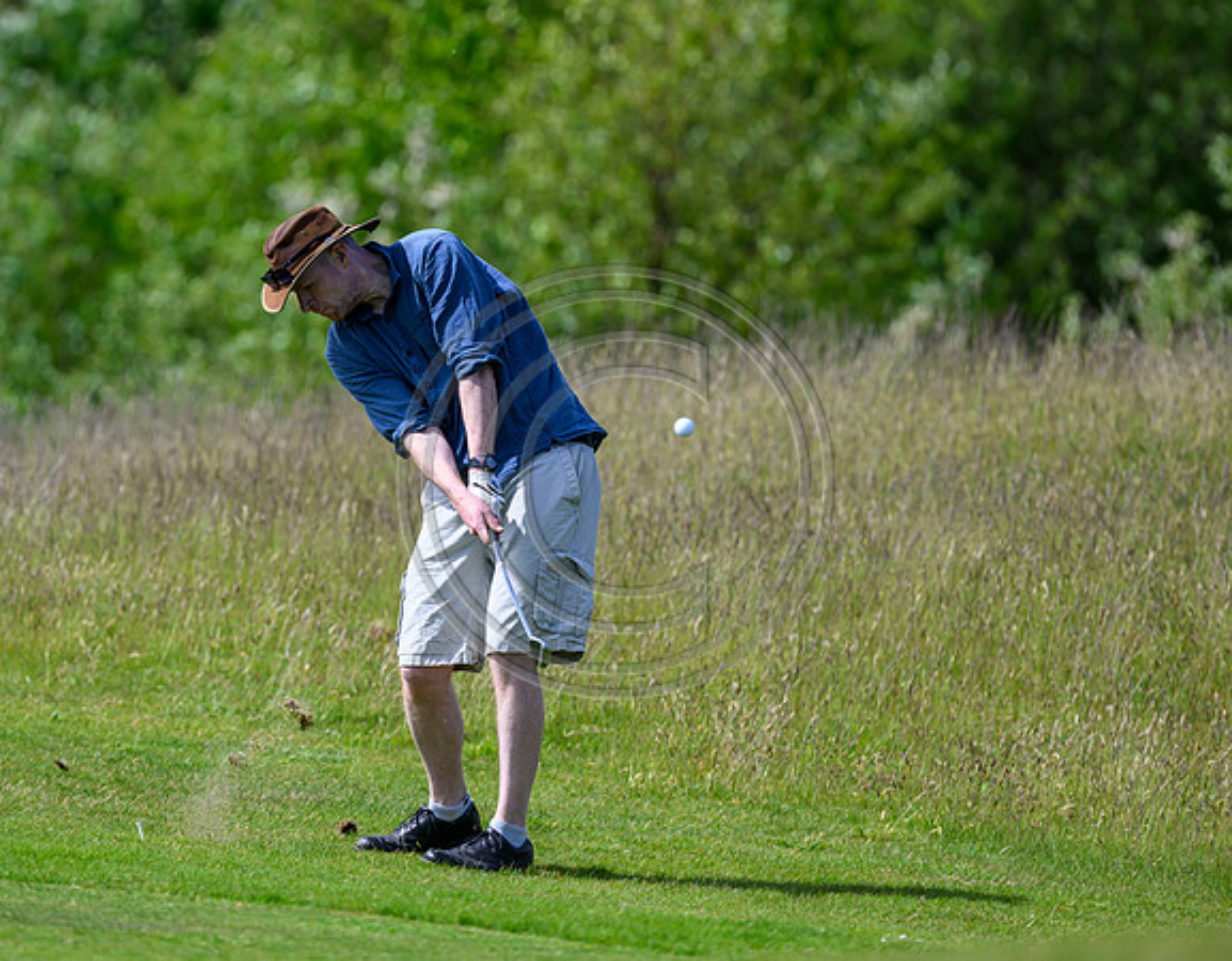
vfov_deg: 3.1
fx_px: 17496
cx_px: 445
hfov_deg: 4.0
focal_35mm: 485
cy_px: 436
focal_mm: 400
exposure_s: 1/4000
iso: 500
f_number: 4
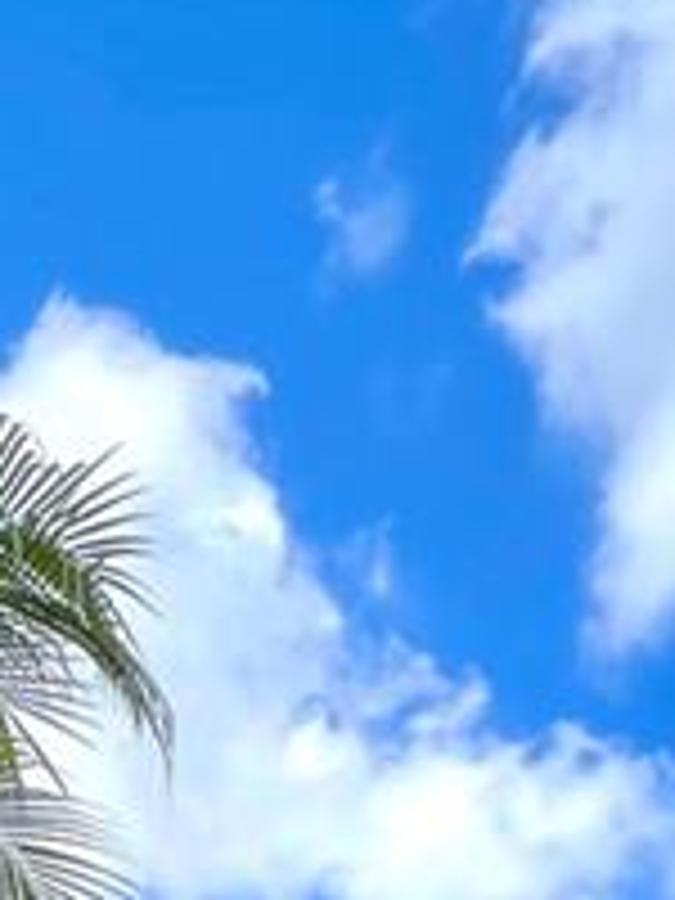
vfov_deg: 14.9
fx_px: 2028
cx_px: 112
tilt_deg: -6.1
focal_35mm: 78
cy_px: 2164
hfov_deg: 18.7
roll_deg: -0.9
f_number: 1.8
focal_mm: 1.57
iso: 32
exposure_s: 1/475
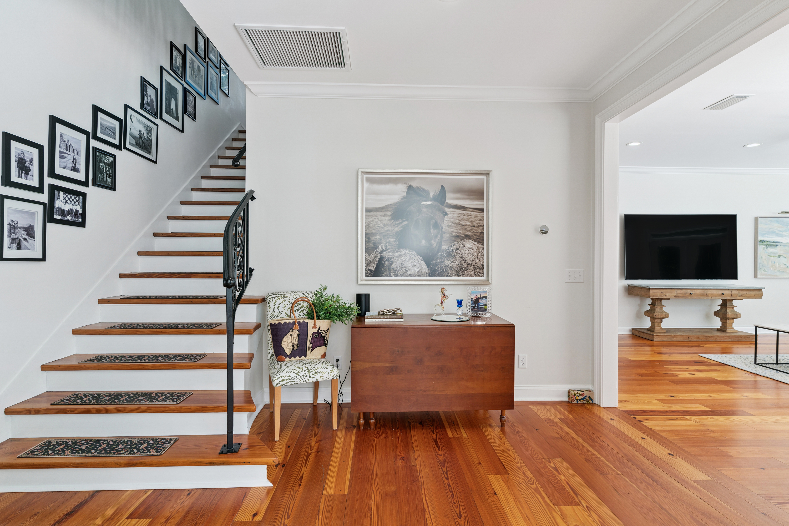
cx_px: 394
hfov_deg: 90.0
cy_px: 263
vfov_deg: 67.4
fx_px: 394
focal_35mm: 18
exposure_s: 1/25
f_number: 8
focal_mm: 18
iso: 250
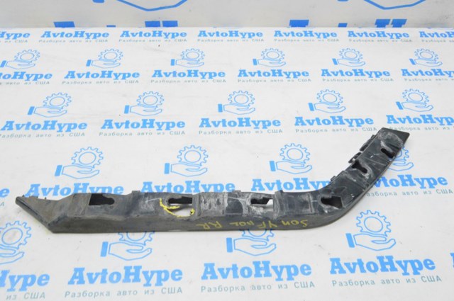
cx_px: 227
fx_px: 416
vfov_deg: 39.9
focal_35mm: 33
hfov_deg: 57.3
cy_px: 150
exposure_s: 1/15
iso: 6400
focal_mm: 22
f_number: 20
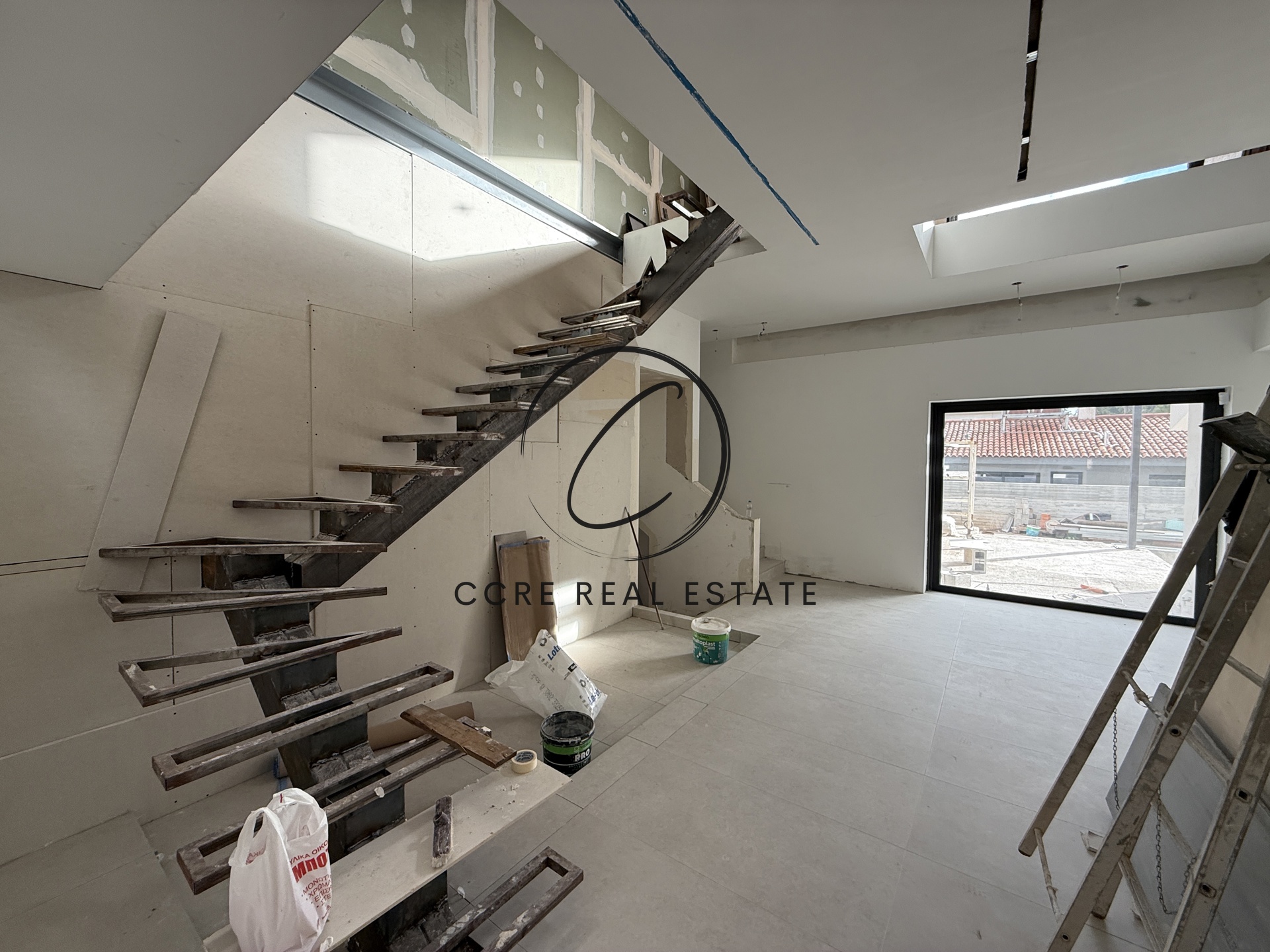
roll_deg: -0.2
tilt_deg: -1.5
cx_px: 635
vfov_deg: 85.7
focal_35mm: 14
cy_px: 476
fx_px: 514
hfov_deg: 102.1
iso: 100
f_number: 2.2
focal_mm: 2.22
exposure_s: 1/99
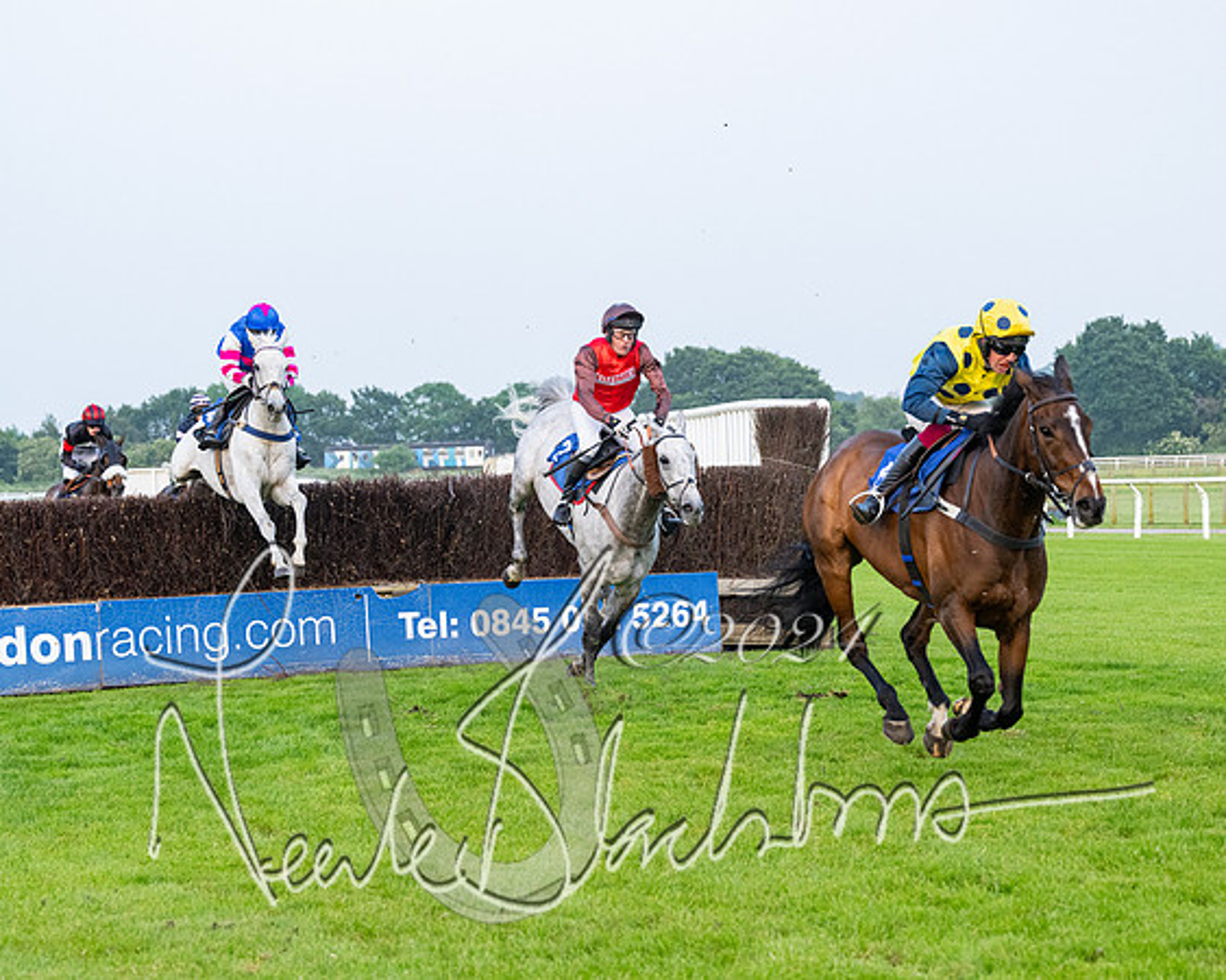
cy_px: 521
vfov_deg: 16.3
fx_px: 3417
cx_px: 668
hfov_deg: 20.3
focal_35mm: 94
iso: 1250
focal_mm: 70
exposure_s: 1/2000
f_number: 4
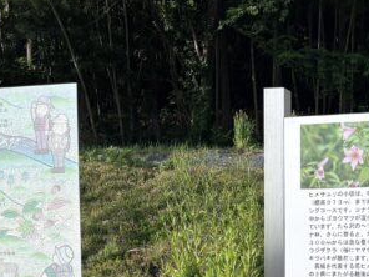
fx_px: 959
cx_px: 304
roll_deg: -0.7
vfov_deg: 15.8
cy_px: 328
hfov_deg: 21.5
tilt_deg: -5.1
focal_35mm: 90
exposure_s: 1/2778
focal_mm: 5.96
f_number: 1.6
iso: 50
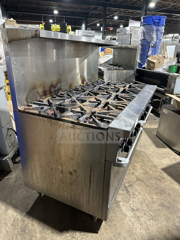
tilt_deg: -20.9
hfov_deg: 56.8
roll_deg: -4.2
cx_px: 90
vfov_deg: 71.6
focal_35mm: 24
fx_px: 166
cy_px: 120
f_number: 1.78
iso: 800
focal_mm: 6.86
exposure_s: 1/60
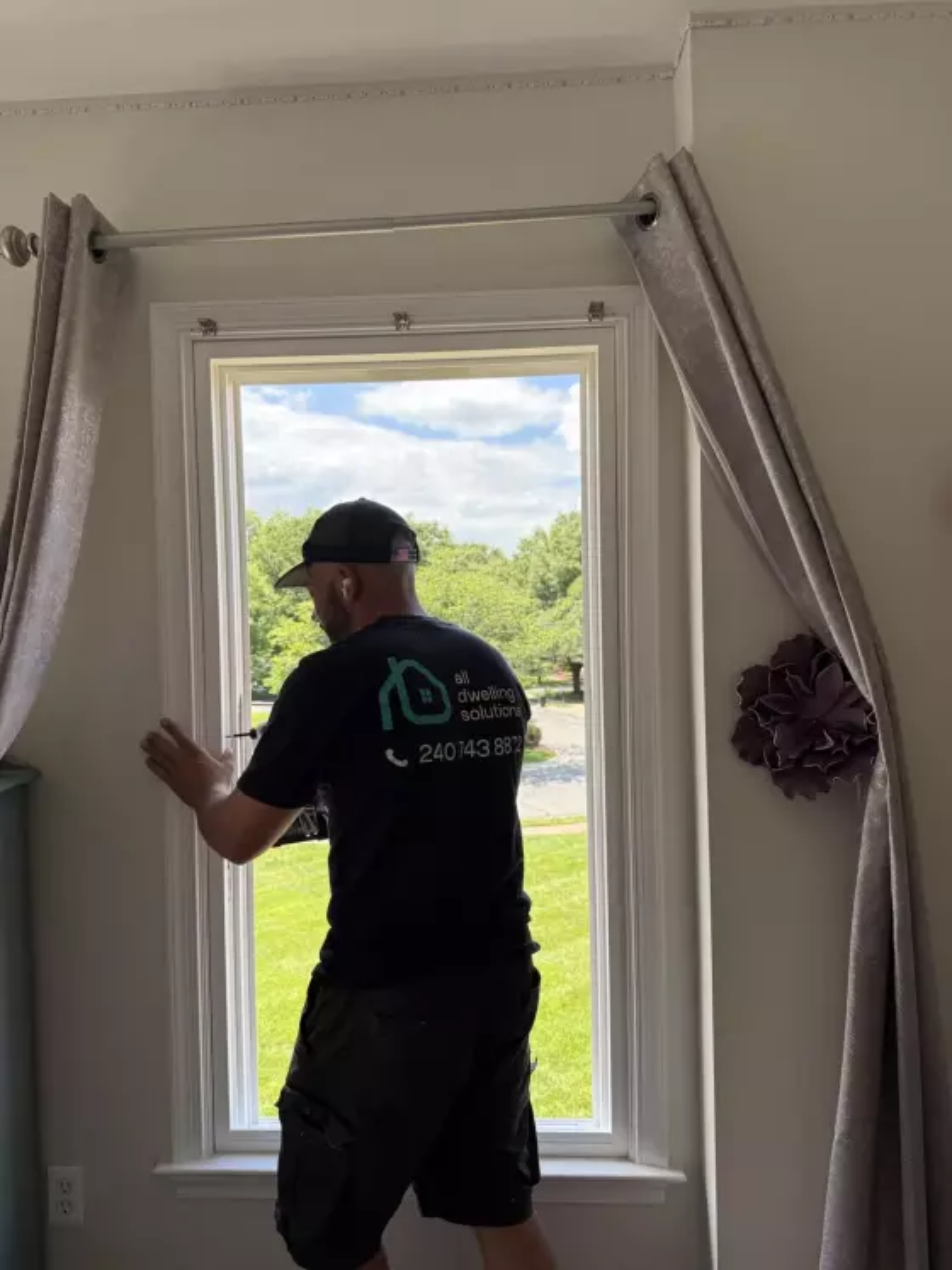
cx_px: 476
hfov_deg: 56.8
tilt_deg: -0.9
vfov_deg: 71.6
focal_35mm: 24
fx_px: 880
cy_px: 635
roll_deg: +0.7
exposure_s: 1/654
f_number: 1.78
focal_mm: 6.76
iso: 80
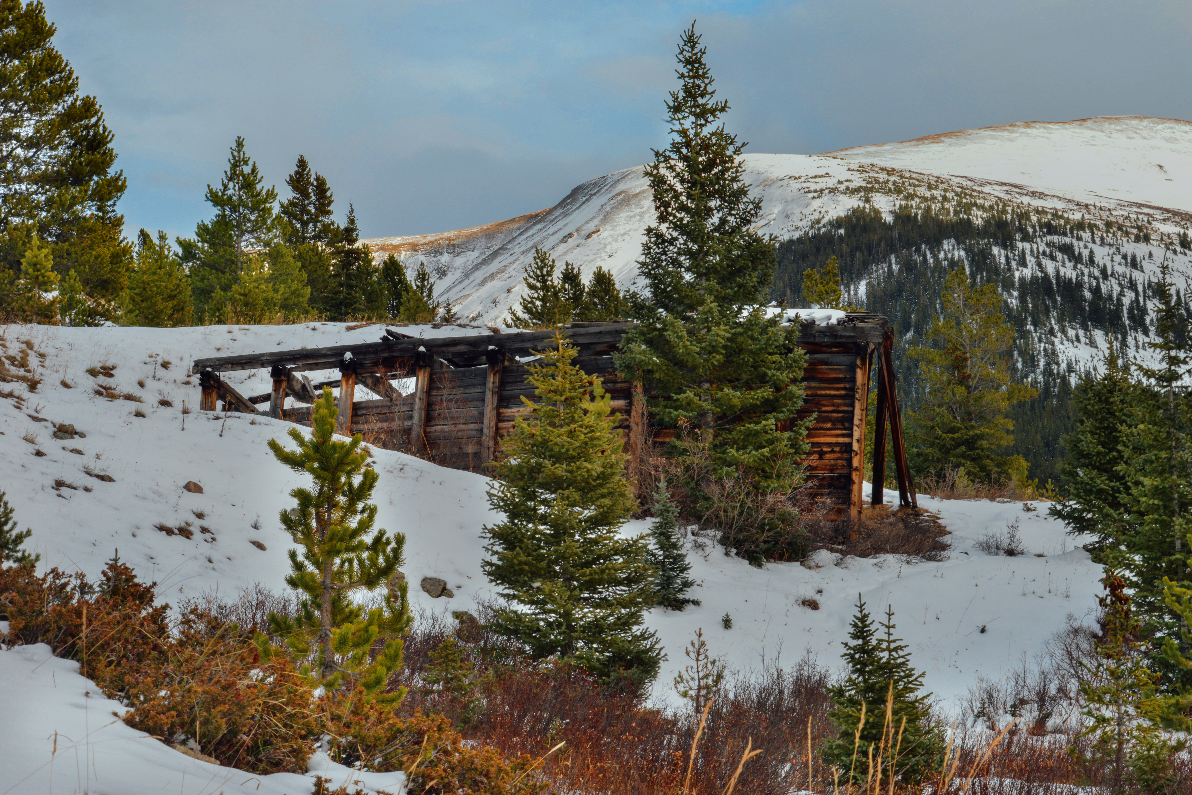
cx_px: 596
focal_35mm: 70
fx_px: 2318
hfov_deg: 28.8
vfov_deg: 19.5
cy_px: 398
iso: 800
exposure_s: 1/40
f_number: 22
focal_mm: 70
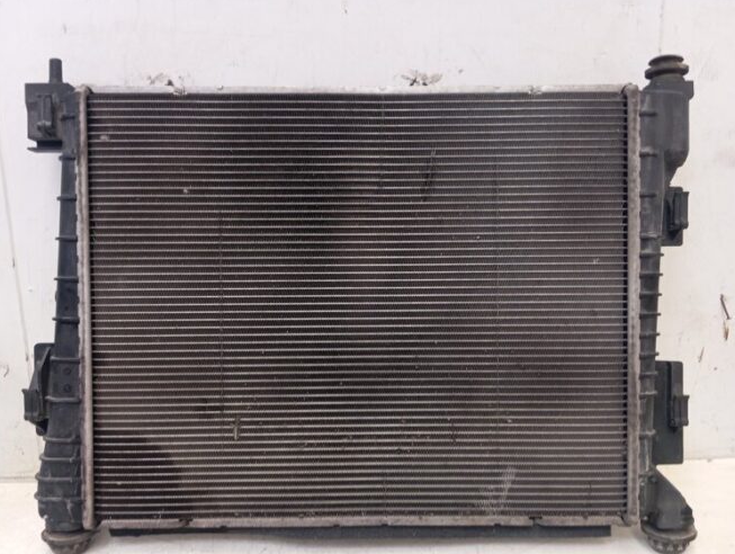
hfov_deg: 59.9
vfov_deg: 46.9
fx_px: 638
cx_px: 374
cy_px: 292
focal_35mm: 30
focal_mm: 4.22
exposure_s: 1/33.3
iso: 482
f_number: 1.8
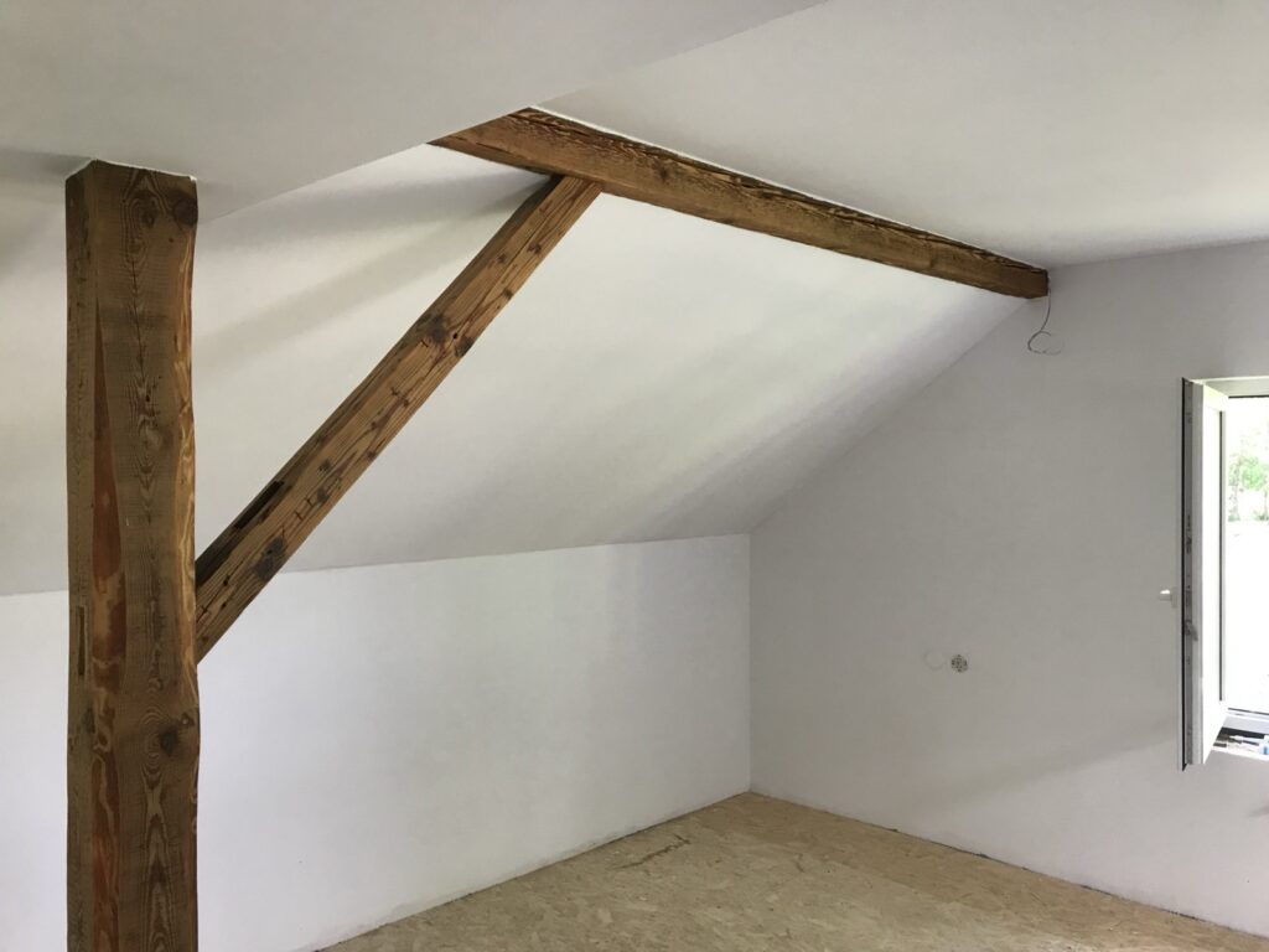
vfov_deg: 49.7
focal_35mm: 28
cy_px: 476
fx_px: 1026
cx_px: 634
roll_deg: -0.4
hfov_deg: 63.4
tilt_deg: -0.3
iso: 32
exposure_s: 1/25
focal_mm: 3.99
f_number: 1.8
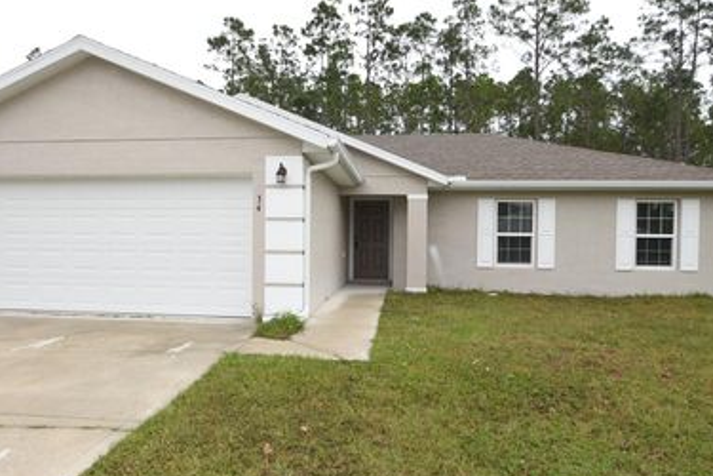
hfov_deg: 73.7
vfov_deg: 53.0
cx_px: 337
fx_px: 475
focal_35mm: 24
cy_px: 269
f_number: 4.5
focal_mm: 12
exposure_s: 1/80
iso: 100
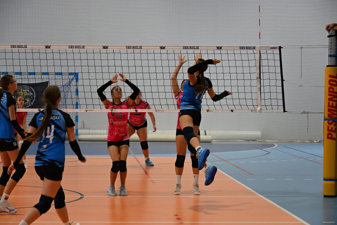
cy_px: 112
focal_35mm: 105
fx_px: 983
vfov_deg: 13.0
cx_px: 168
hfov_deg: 19.5
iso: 9000
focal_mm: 105
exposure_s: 1/1000
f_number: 6.3
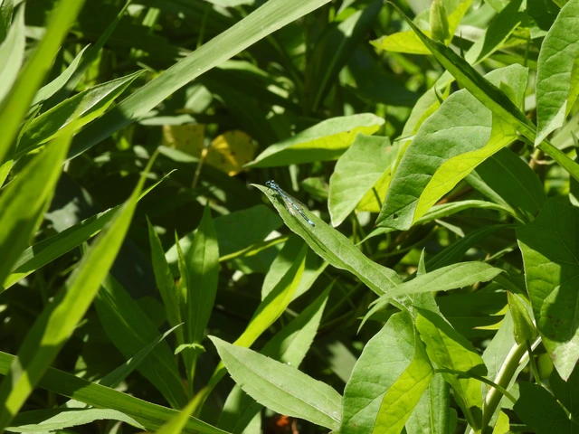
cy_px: 217
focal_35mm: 200
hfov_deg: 9.9
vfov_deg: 7.4
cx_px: 290
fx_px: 3345
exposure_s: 1/250
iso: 100
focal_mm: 35.7
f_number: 6.3
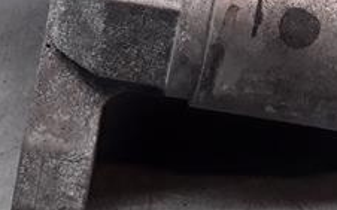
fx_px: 771
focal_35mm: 84
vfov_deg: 15.0
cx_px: 213
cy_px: -39
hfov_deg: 24.6
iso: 100
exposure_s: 1/175
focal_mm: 2.91
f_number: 1.9
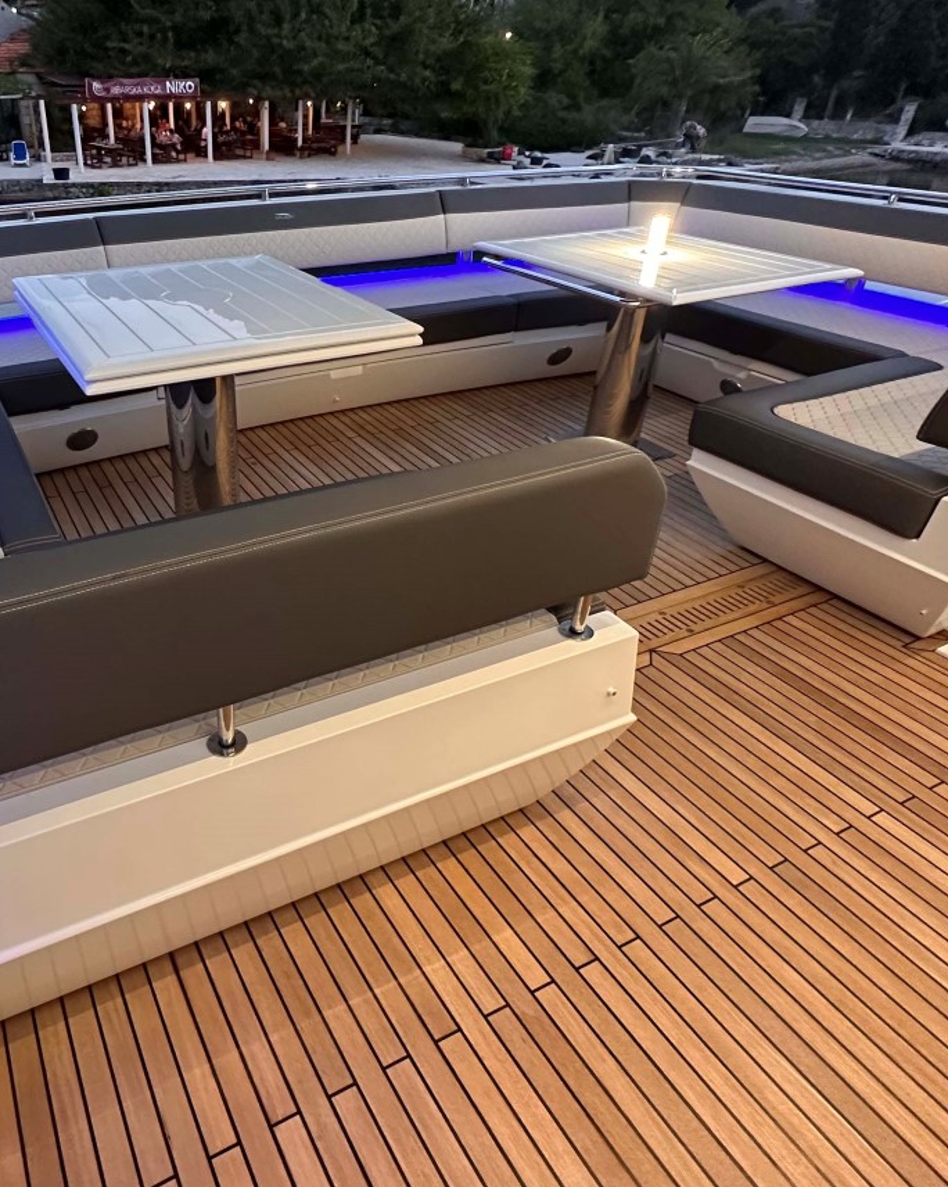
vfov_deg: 72.6
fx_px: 807
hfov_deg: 58.9
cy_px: 582
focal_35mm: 23
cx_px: 288
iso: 400
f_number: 2.2
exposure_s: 1/56
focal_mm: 2.22
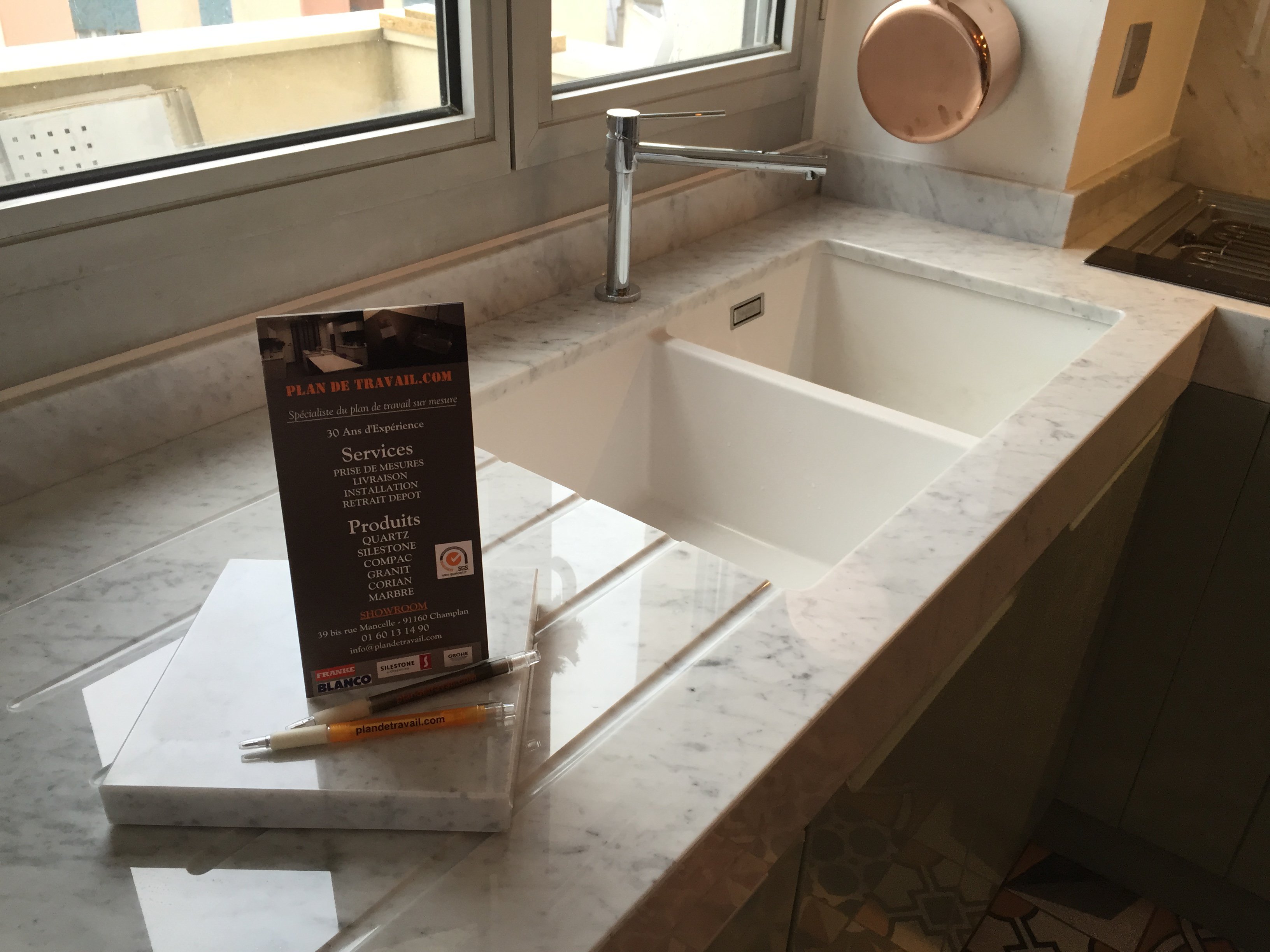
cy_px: 476
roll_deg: -2.6
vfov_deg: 48.2
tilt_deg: -30.3
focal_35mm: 29
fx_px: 1064
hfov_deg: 61.7
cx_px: 635
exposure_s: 1/40
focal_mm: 4.15
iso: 32
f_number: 2.2
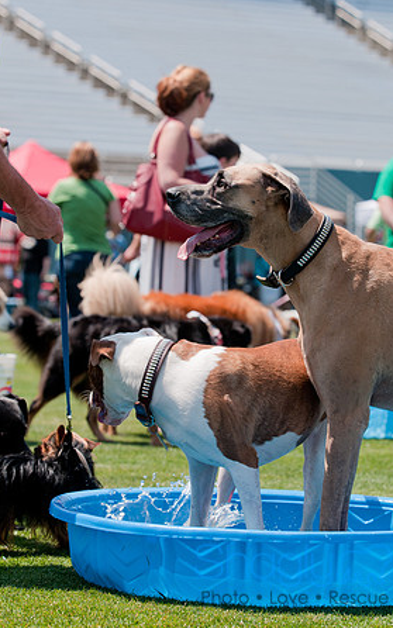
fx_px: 2637
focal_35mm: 154
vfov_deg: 13.6
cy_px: 315
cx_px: 206
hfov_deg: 8.5
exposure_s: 1/640
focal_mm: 100
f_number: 5.6
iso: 200
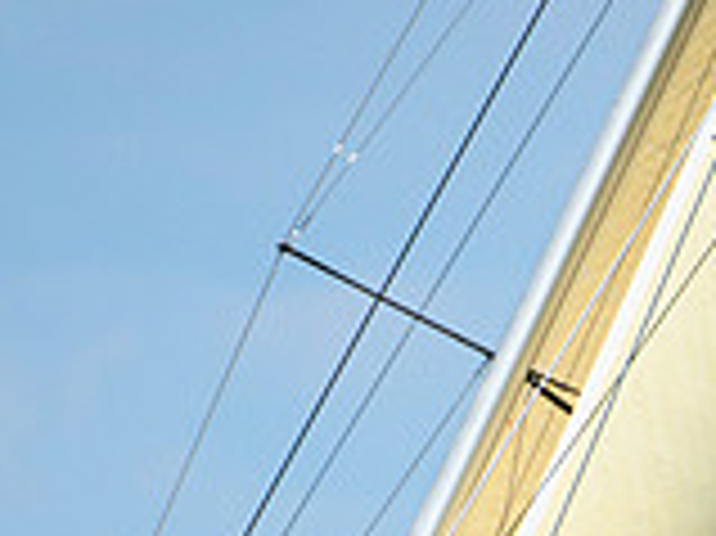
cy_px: 786
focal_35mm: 2108
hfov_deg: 0.9
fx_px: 43569
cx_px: 657
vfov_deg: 0.7
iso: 400
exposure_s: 1/3200
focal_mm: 400
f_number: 5
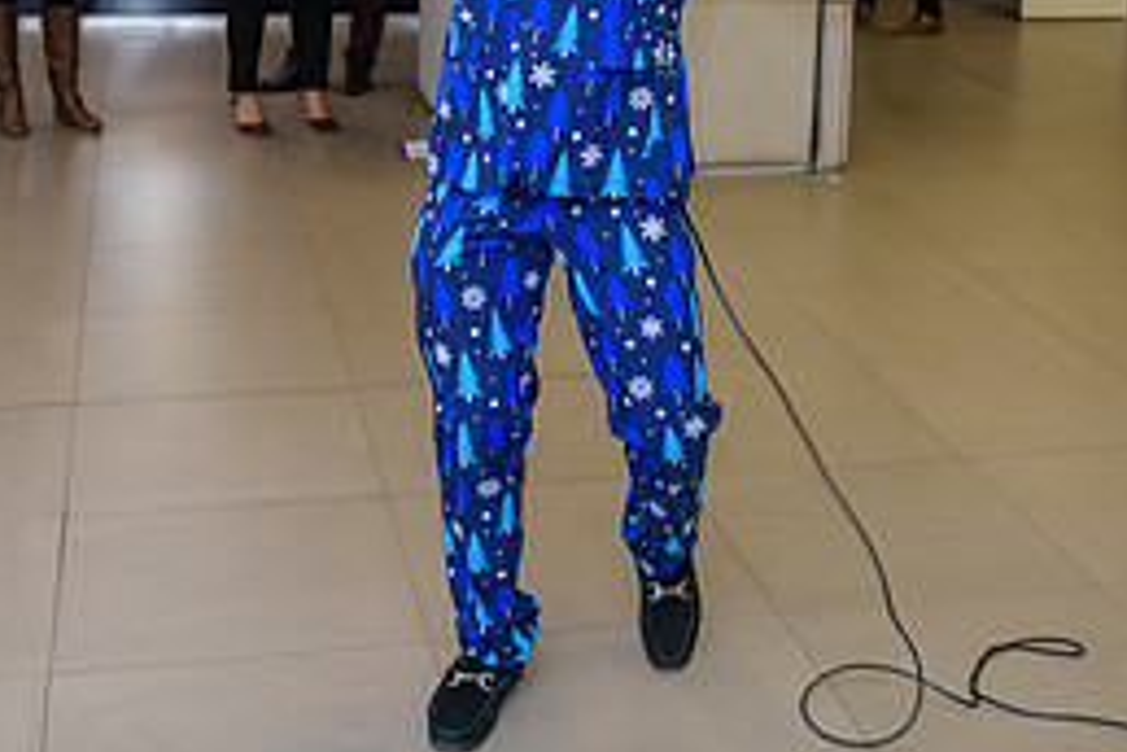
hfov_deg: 31.9
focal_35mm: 63
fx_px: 1972
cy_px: -77
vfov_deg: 20.6
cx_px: 620
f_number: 3.2
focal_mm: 28
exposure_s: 1/125
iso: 400
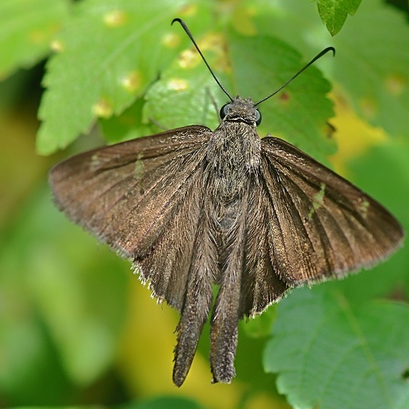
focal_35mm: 203
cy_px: 205
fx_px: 2709
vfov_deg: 8.6
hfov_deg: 8.6
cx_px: 284
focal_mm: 105
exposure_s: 1/200
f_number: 7.1
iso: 200
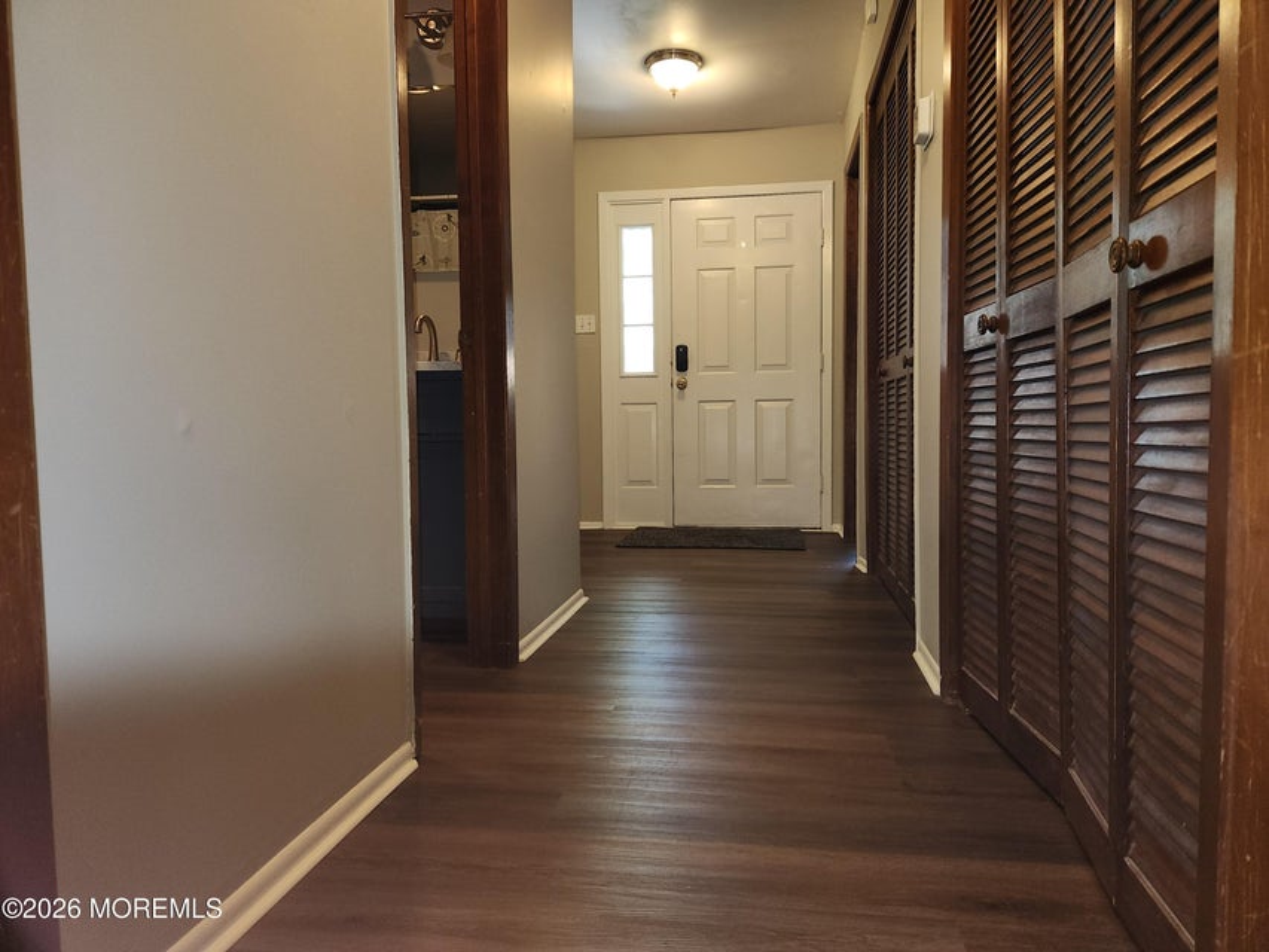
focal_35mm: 23
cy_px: 476
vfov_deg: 58.9
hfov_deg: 73.9
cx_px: 634
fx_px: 843
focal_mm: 5.4
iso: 100
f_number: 1.8
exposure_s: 1/24
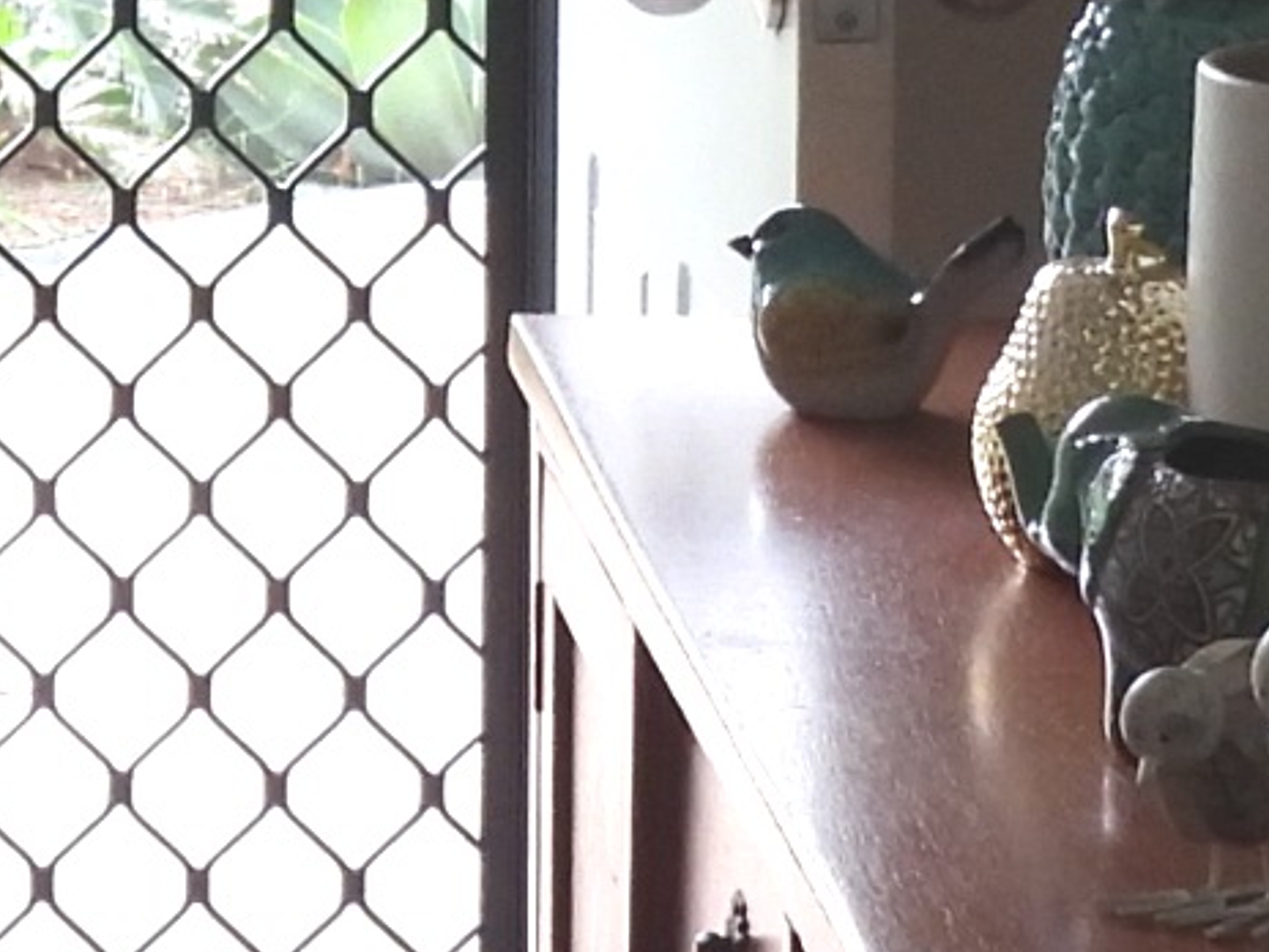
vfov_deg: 6.9
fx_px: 7735
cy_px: -424
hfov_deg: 9.3
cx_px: -249
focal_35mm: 211
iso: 200
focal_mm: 5.4
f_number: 3.2
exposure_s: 1/30
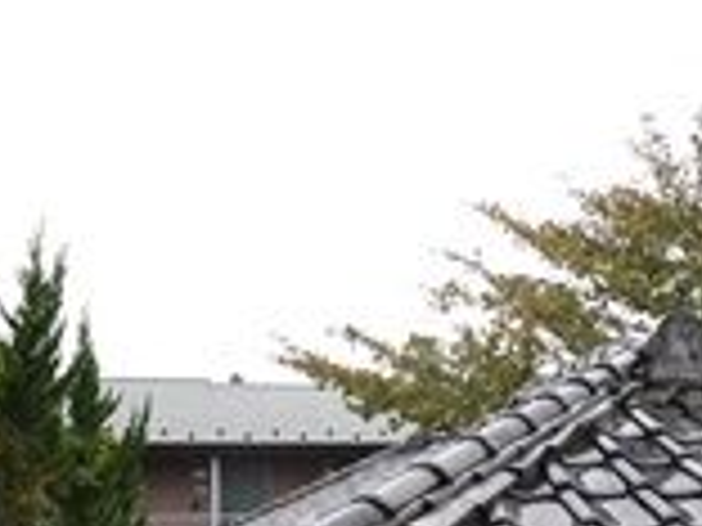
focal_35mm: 37
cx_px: 454
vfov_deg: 37.0
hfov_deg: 49.5
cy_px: 438
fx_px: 750
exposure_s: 1/320
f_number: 9
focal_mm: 10
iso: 3200
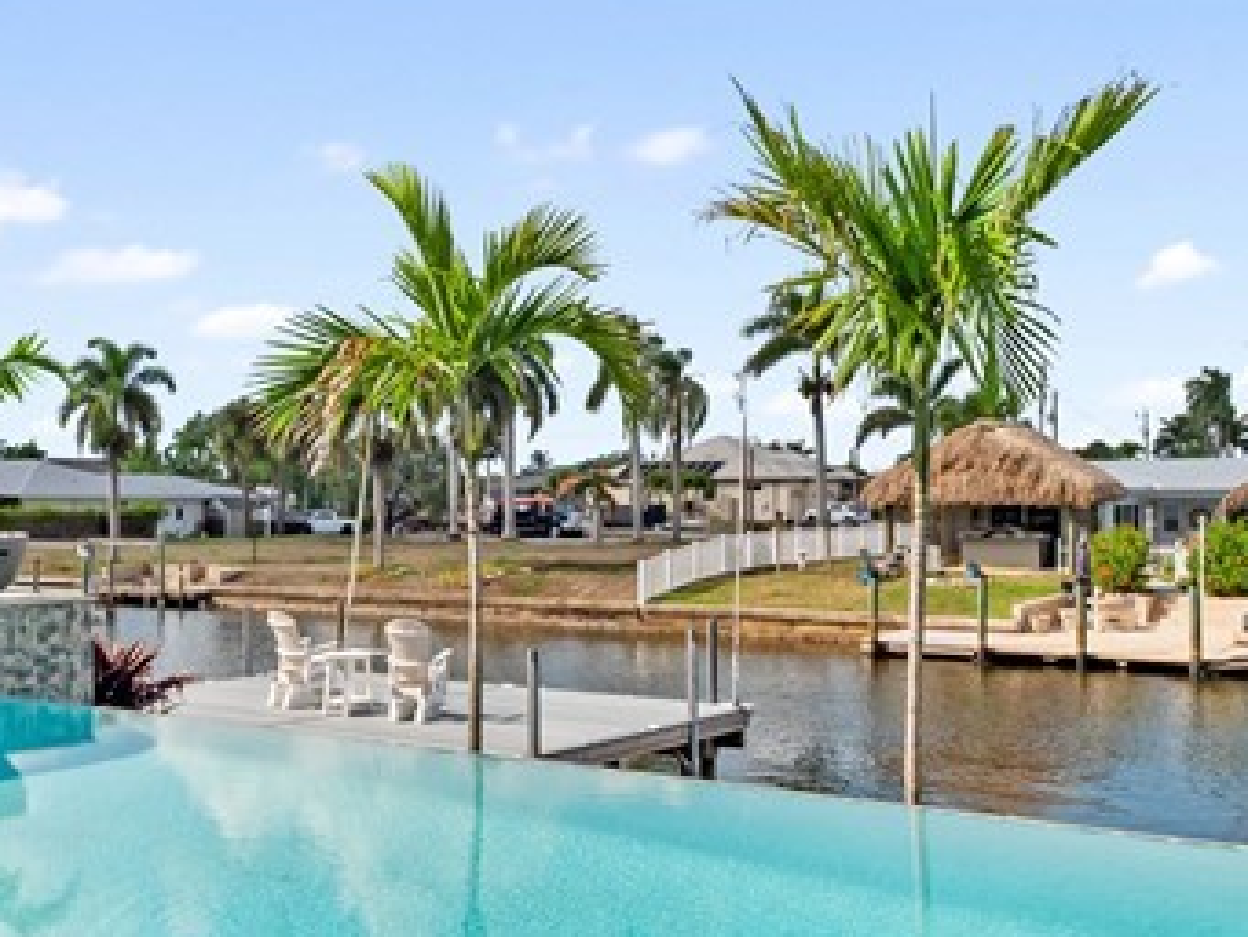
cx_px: 432
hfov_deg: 44.2
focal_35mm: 42
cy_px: 542
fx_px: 1515
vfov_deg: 34.3
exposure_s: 1/125
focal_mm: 7
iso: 200
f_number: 7.1
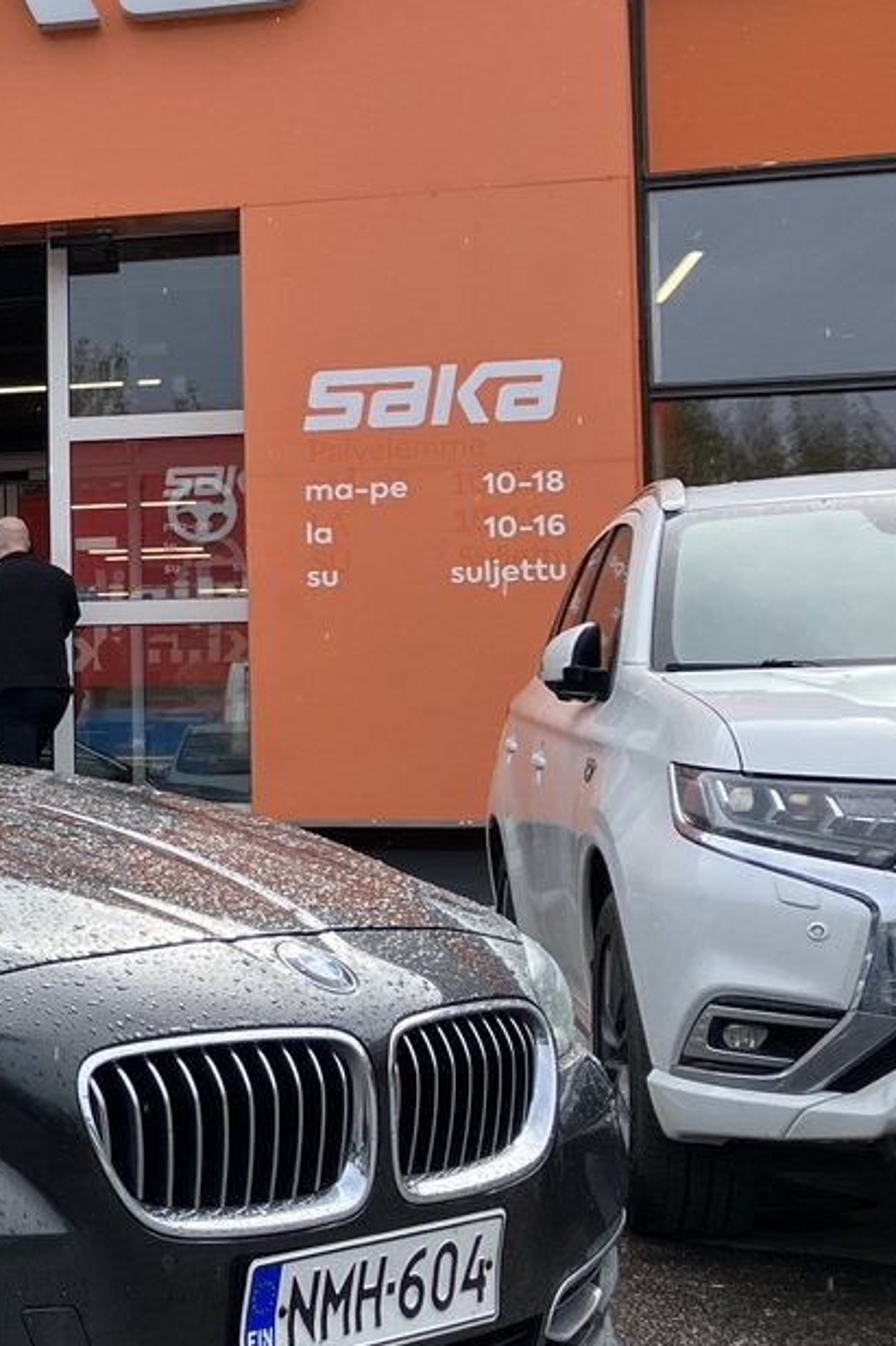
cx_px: -658
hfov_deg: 16.9
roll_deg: -0.2
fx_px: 2540
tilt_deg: +3.5
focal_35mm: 68
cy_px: 698
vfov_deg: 29.7
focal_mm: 3.99
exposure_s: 1/972
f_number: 1.8
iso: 32
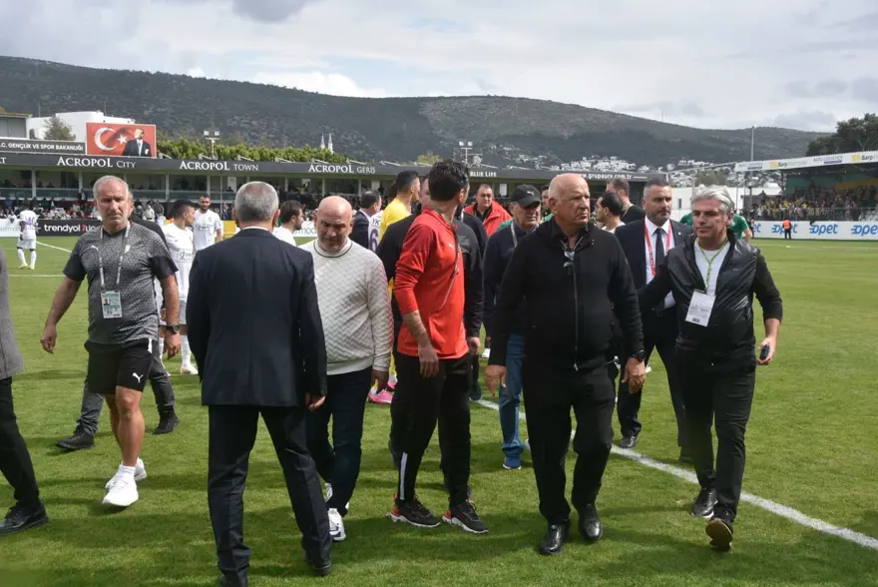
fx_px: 988
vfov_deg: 33.1
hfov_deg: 47.9
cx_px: 439
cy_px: 294
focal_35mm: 40
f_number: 8
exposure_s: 1/500
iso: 360
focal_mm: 27
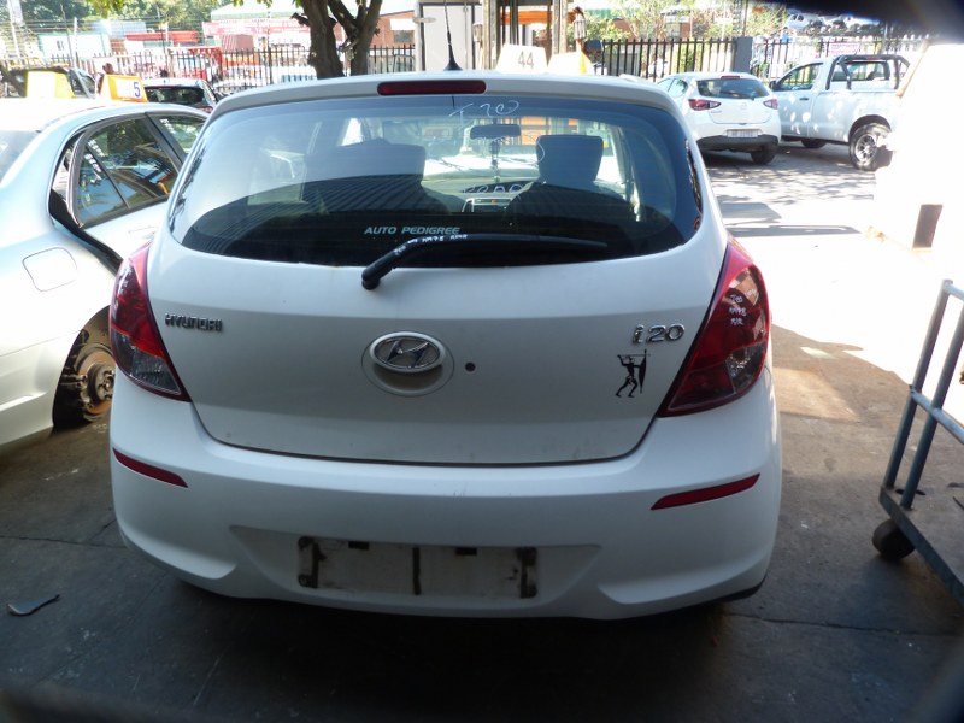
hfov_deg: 69.4
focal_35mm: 25
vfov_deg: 54.9
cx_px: 482
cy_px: 362
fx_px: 696
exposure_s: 1/60
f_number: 2.8
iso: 80
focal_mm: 4.5
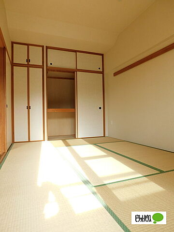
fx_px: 154
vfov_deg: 73.9
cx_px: 87
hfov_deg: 58.9
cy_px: 116
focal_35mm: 23
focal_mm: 4
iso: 125
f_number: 3
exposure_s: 1/100
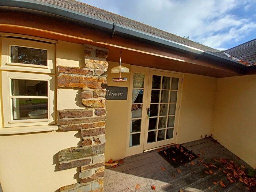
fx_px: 96
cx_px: 128
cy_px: 96
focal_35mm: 13
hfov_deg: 106.2
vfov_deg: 89.9
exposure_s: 1/1147
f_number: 2.2
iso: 40
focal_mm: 1.42
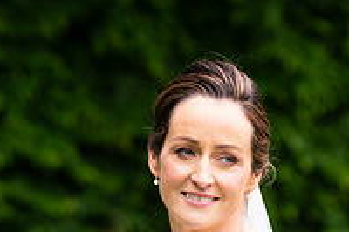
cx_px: 180
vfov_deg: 5.0
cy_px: 331
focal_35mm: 270
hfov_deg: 7.6
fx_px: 2615
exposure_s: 1/200
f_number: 3.5
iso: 250
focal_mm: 120
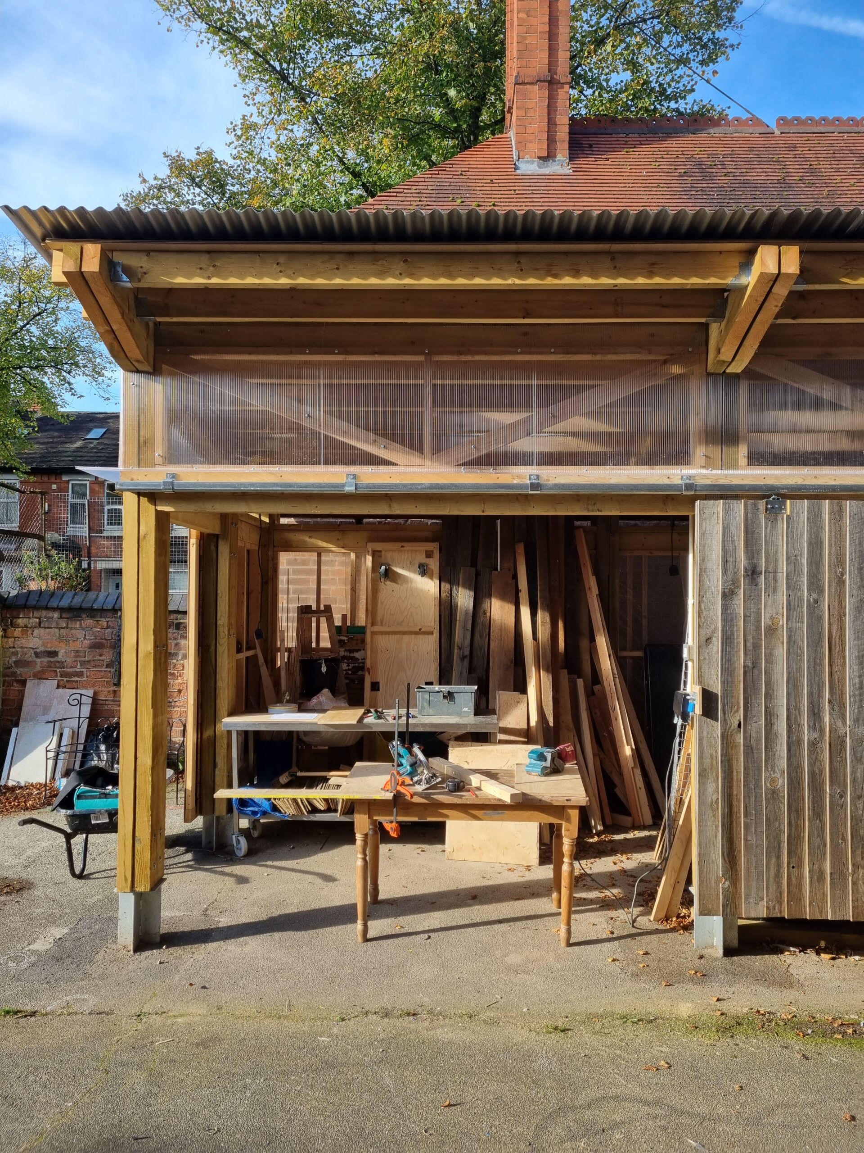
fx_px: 865
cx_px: 432
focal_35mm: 26
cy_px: 576
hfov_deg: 53.1
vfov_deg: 67.3
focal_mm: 5.4
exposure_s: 1/930
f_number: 1.8
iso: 50
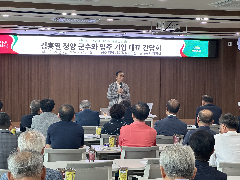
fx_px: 534
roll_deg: -0.2
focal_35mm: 77
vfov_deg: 19.1
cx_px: 120
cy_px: 90
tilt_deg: -1.3
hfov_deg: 25.3
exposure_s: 1/120
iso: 250
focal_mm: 9
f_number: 2.8
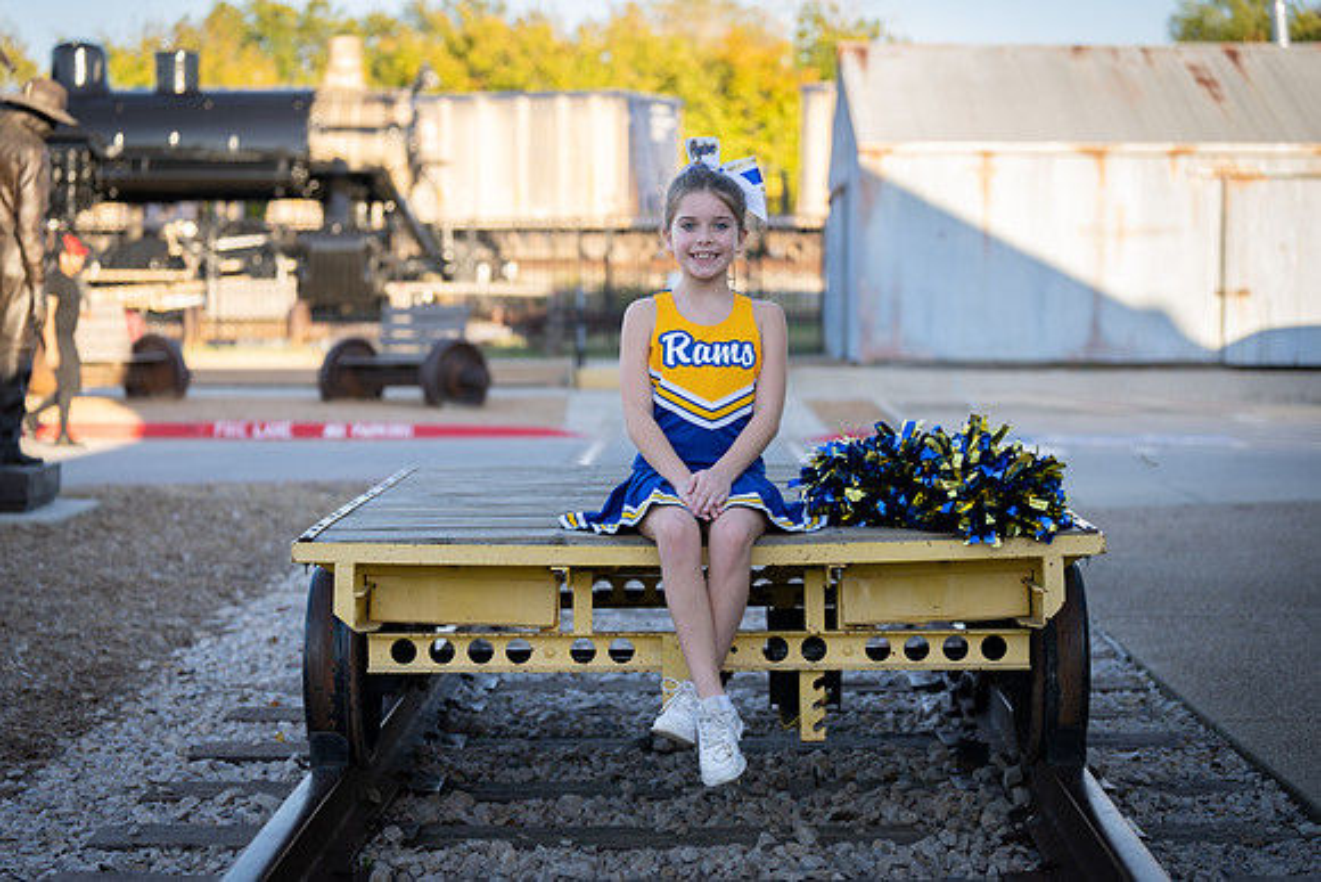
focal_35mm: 72
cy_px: 441
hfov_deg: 28.0
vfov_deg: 18.9
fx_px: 2653
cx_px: 660
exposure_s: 1/400
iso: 125
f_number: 2.8
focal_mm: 70
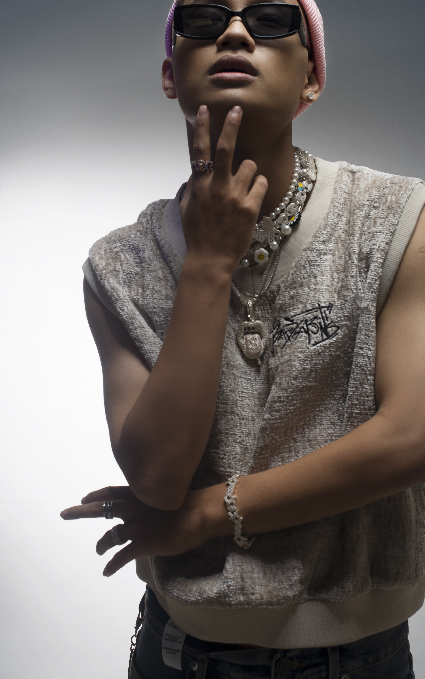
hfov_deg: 22.0
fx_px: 1093
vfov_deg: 34.5
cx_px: 243
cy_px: 325
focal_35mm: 59
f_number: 9
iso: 100
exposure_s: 1/125
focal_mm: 50
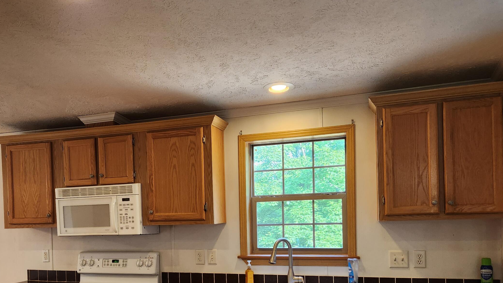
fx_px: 480
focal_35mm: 36
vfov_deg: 32.2
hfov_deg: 54.6
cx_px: 185
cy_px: 215
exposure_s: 1/120
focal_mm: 5.4
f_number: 1.8
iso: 160
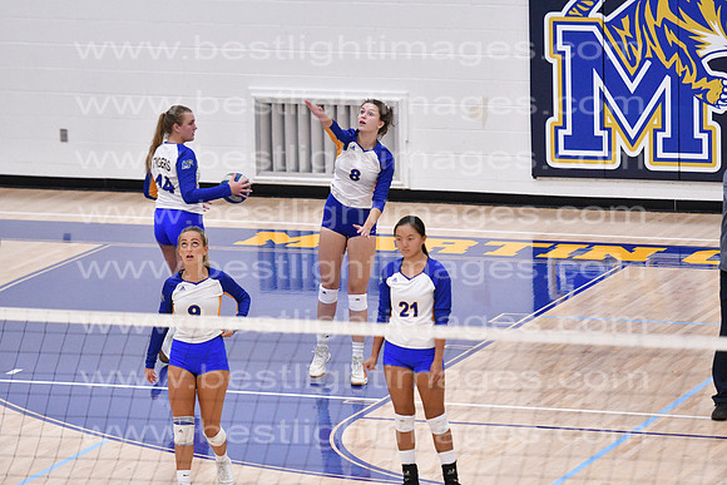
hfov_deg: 9.1
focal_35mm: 225
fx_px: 4545
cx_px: 364
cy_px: 242
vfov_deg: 6.1
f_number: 3.2
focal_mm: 150
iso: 6400
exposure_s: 1/1000
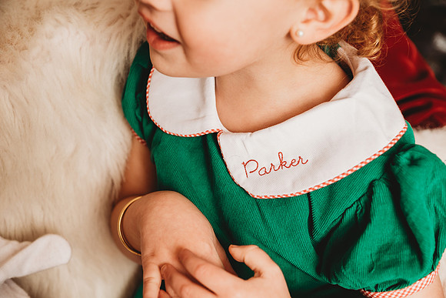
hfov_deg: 34.5
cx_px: 223
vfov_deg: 23.4
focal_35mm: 58
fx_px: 719
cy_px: 149
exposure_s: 1/160
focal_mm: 58
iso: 100
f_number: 4
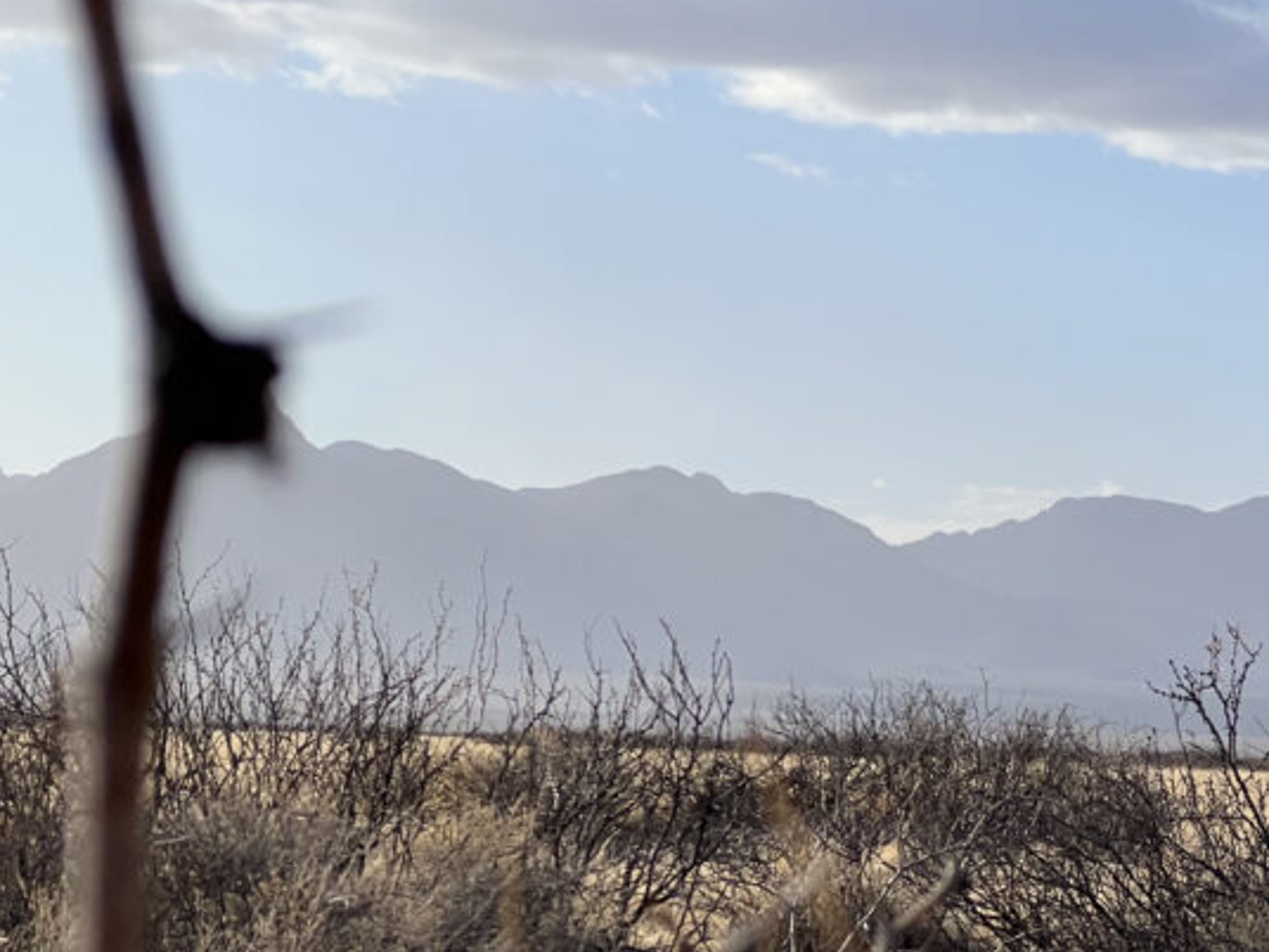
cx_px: 1056
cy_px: 781
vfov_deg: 10.1
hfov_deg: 13.4
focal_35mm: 147
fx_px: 5389
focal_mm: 9
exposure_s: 1/1488
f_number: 2.8
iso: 32
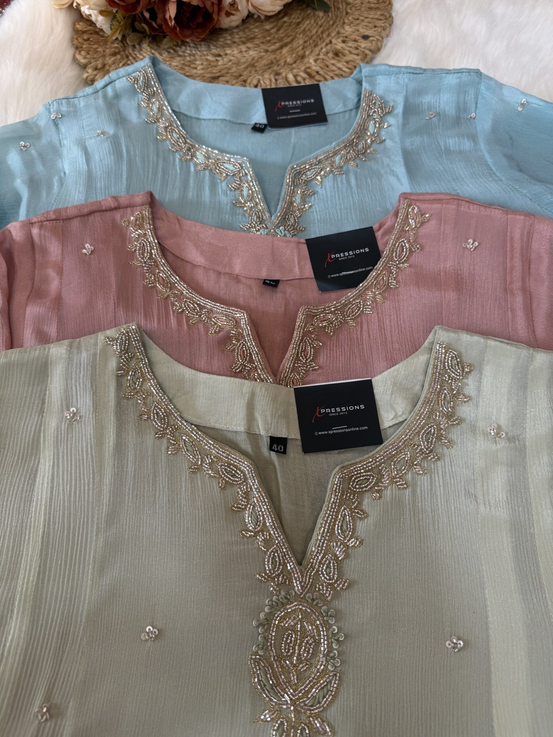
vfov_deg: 71.6
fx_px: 511
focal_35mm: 24
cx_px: 276
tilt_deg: -64.8
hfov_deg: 56.8
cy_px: 368
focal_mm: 6.76
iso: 80
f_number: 1.78
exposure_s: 1/100
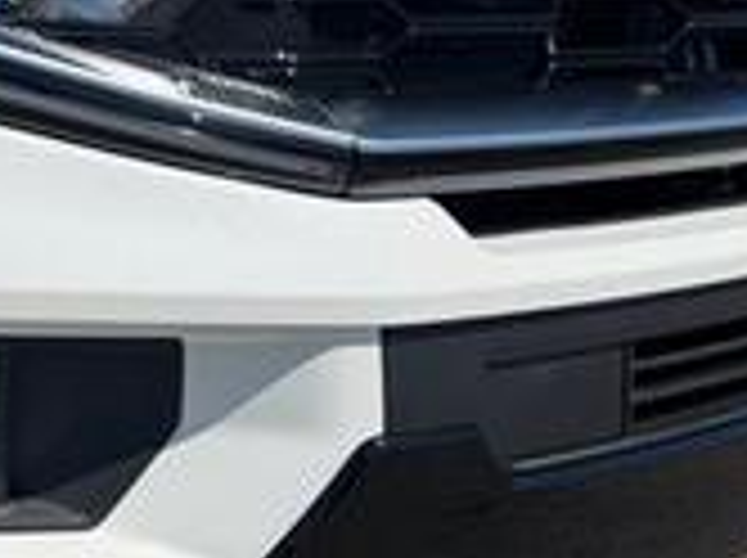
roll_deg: -0.9
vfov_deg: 20.1
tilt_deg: -4.6
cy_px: 189
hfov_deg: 25.3
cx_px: -9
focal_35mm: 73
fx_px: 1573
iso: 80
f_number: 1.78
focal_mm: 6.76
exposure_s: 1/6711
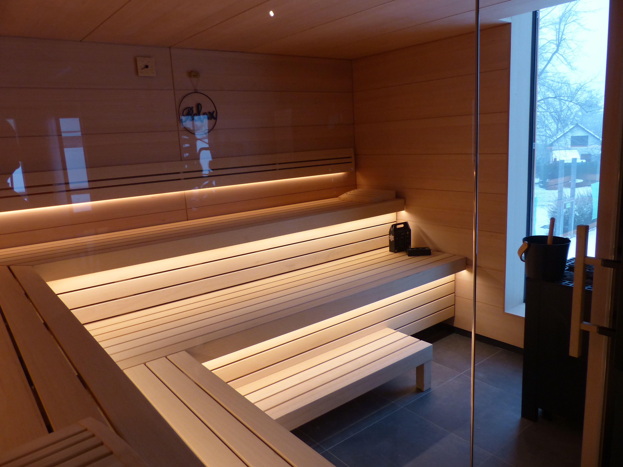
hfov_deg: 67.3
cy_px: 234
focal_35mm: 26
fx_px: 468
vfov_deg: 53.1
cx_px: 312
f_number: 2.8
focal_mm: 4.5
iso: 160
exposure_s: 1/60
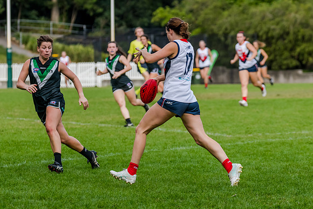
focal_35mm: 267
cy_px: 121
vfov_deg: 5.2
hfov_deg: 7.7
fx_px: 2321
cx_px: 183
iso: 800
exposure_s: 1/1600
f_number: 5.6
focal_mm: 210
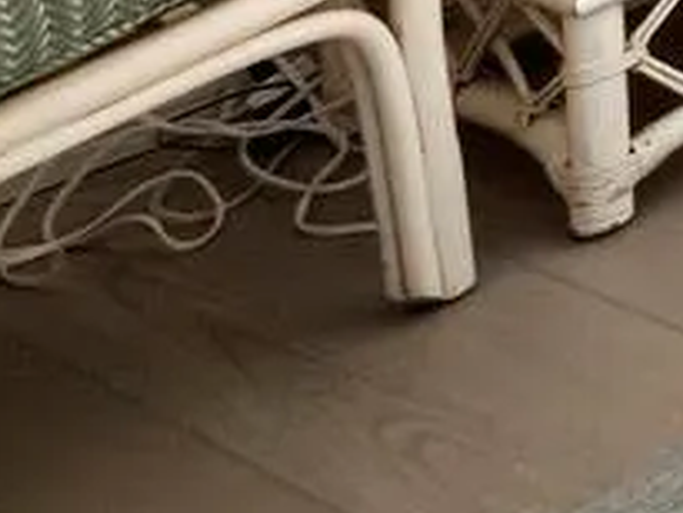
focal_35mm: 109
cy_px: -1099
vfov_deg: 9.8
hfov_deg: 9.4
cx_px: 2429
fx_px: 2152
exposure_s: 1/2
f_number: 9
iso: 500
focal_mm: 7
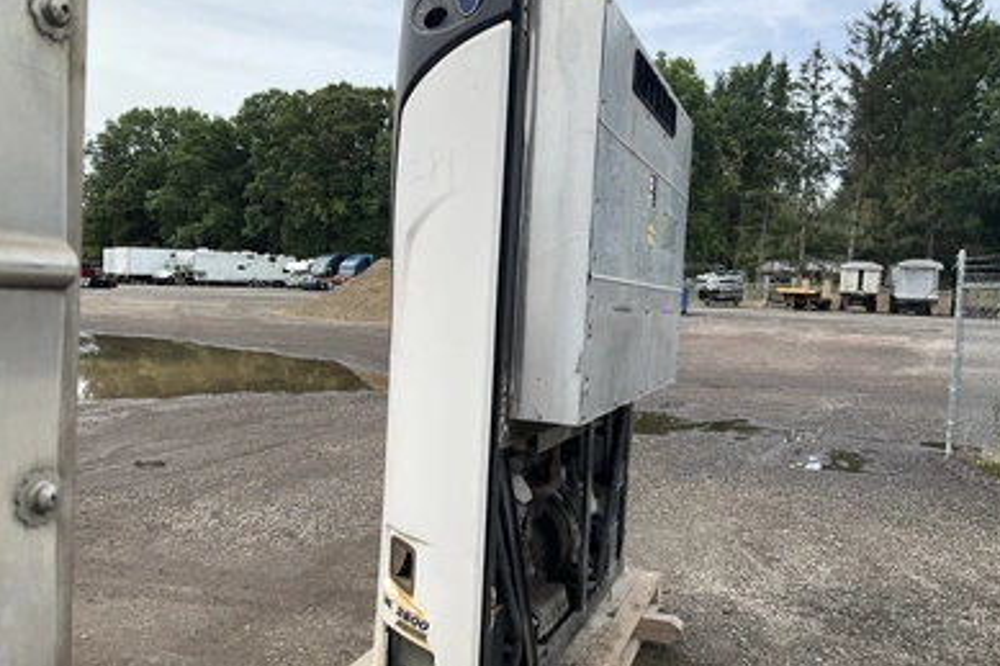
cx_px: 512
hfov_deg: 60.3
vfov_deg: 42.3
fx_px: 861
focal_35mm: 31
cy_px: 332
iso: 25
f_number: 1.8
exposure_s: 1/1311
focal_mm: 3
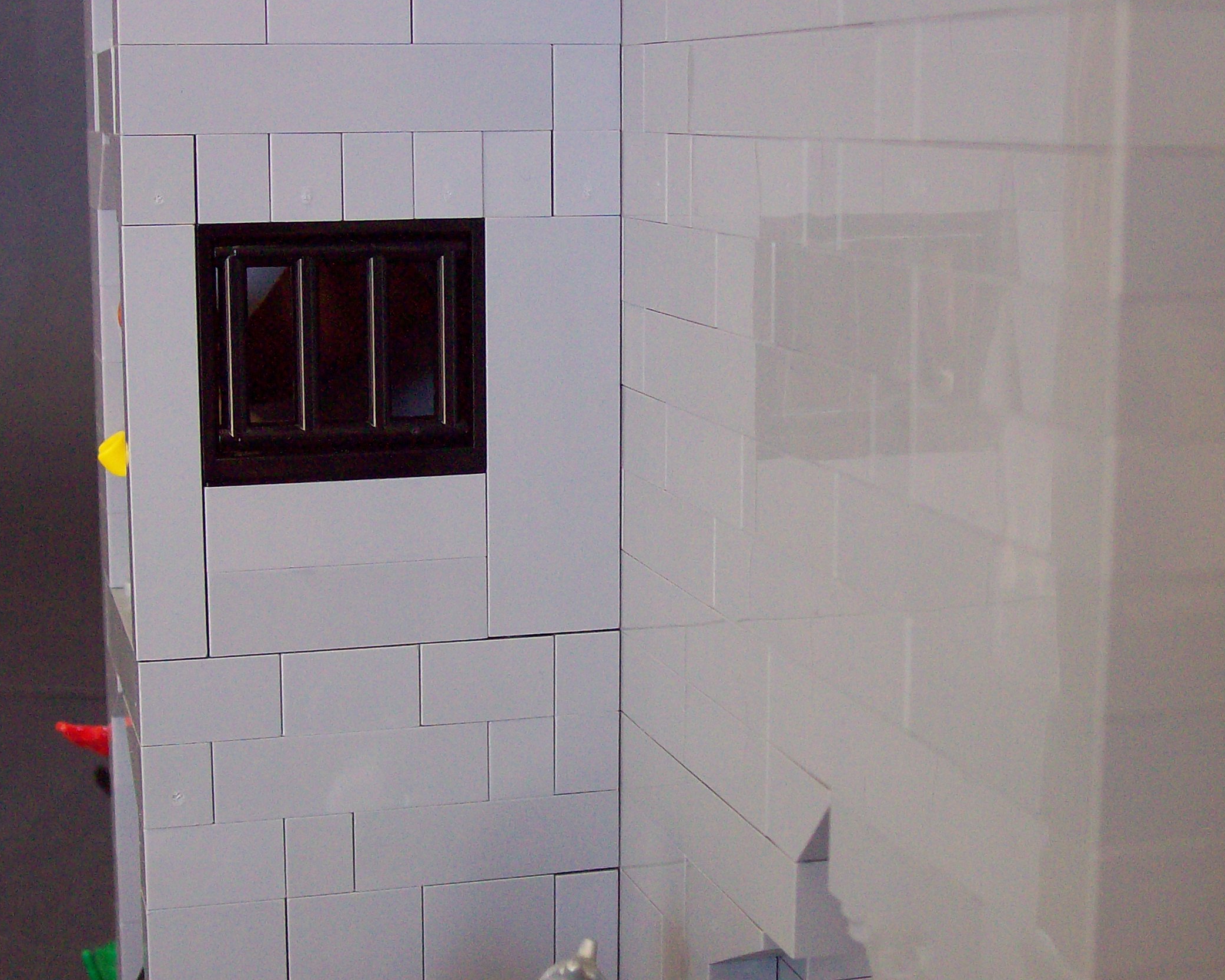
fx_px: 2175
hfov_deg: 31.4
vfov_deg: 25.4
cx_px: 574
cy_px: 432
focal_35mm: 60
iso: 155
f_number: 3
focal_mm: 7.6
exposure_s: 1/42
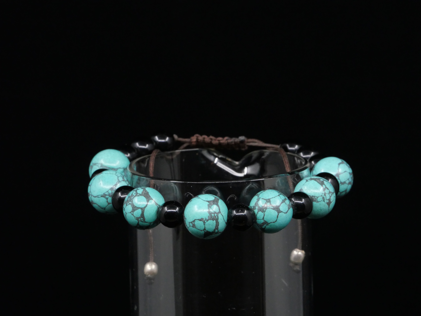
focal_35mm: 480
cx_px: 210
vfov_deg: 3.1
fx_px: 5838
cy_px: 158
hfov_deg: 4.1
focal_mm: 240
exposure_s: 1/100
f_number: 16
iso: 3200
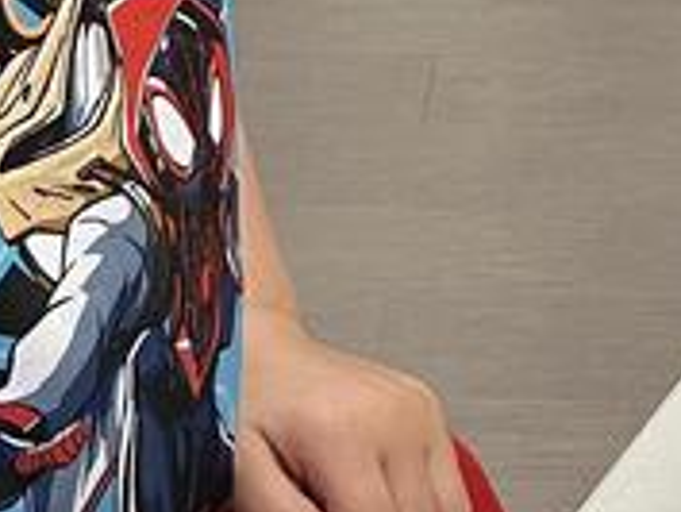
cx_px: 727
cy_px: -216
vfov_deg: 9.0
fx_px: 3189
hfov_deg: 12.0
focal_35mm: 162
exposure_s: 1/60
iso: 100
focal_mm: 3.99
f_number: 1.8
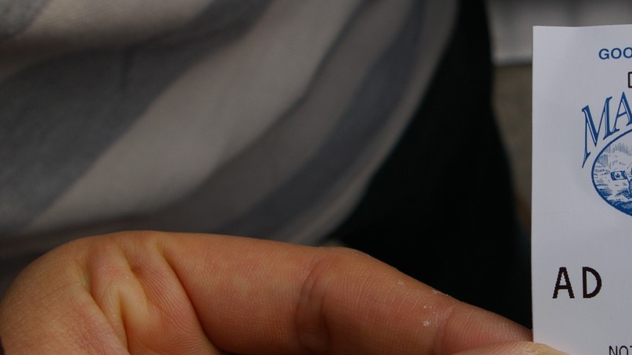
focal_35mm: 59
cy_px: 161
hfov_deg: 34.4
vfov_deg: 20.4
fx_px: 987
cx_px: 504
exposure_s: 1/350
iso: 200
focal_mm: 21
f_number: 8
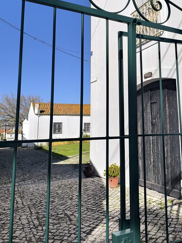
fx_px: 252
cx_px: 132
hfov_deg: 38.8
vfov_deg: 50.5
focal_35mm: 36
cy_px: 82
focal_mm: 6.14
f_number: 1.65
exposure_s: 1/1263
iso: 50
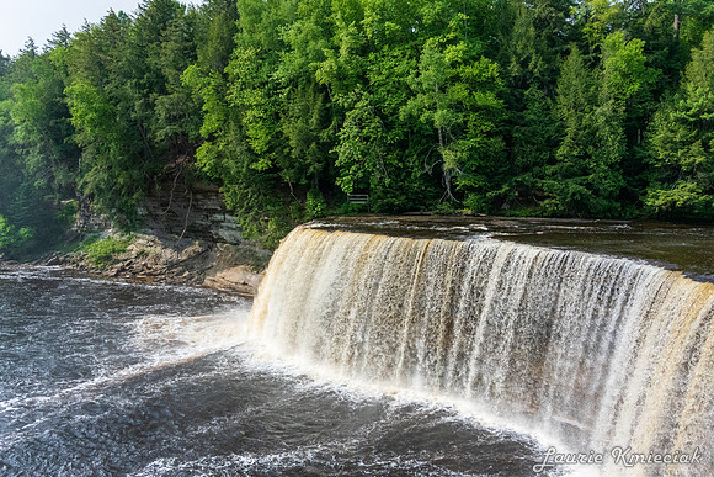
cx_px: 357
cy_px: 238
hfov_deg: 61.9
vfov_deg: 43.6
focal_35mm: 30
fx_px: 595
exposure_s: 1/3200
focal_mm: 20
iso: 2000
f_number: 8
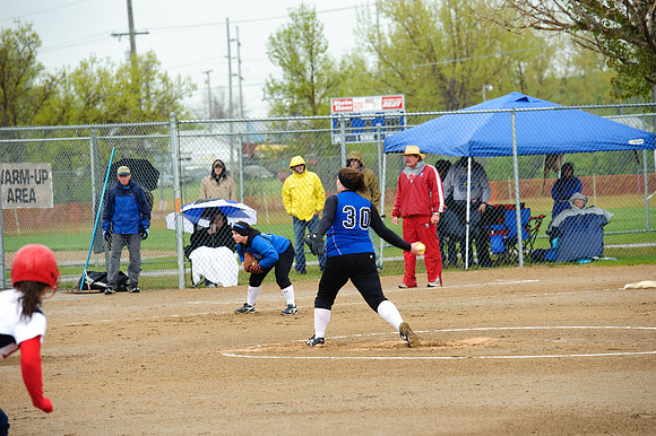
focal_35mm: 180
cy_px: 218
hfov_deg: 11.4
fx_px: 3278
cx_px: 328
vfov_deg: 7.6
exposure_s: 1/500
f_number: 5.6
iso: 400
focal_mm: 180
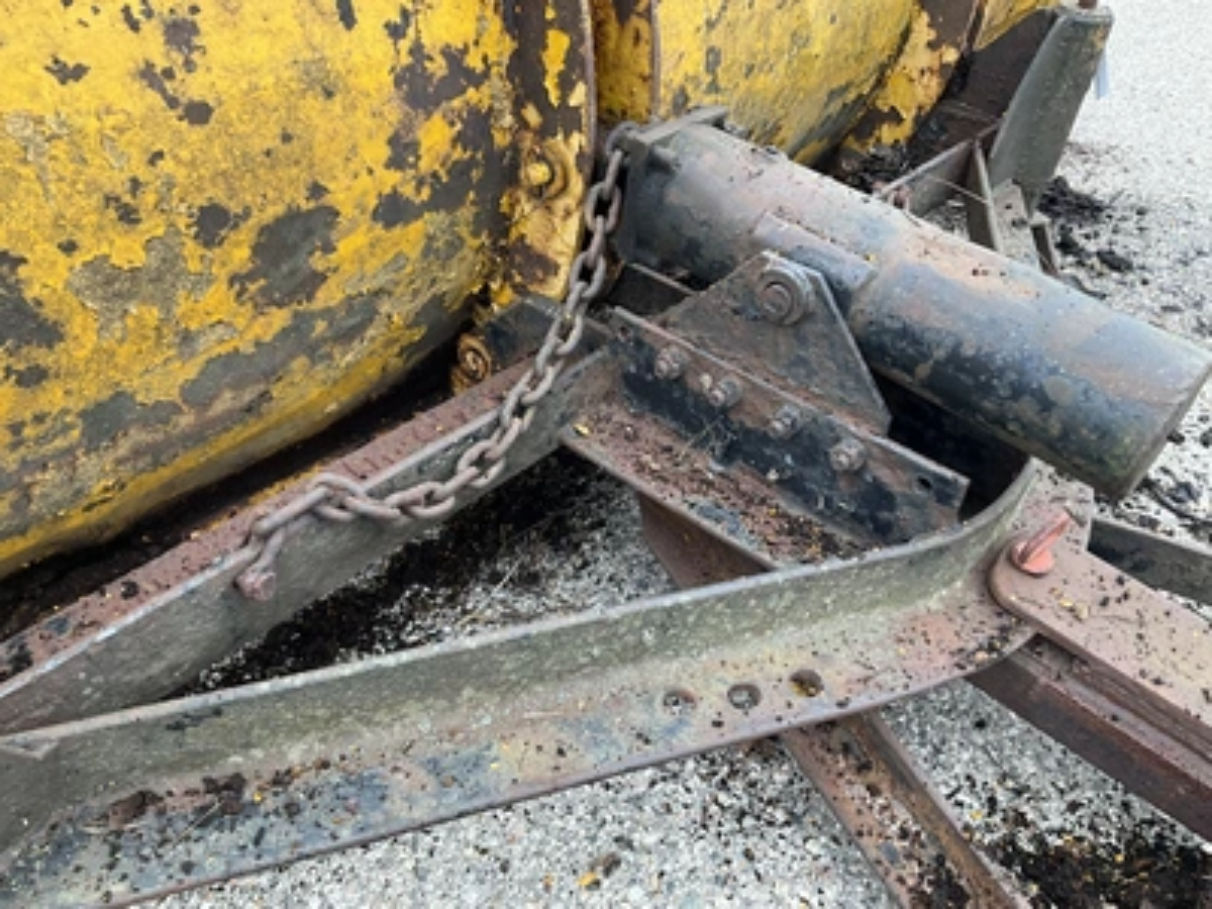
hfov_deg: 61.7
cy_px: 454
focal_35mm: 29
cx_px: 606
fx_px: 1015
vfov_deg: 48.2
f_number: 1.8
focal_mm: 3
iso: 32
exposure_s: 1/122
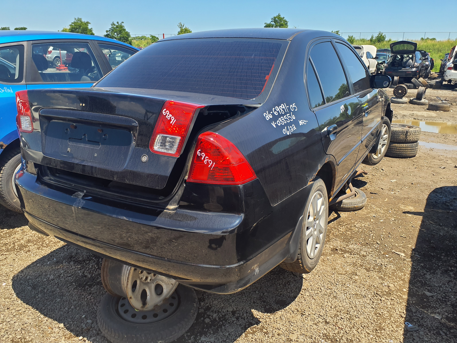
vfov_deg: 51.4
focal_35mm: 27
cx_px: 228
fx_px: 356
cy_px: 172
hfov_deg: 65.3
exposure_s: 1/856
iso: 40
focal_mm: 3.58
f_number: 1.9
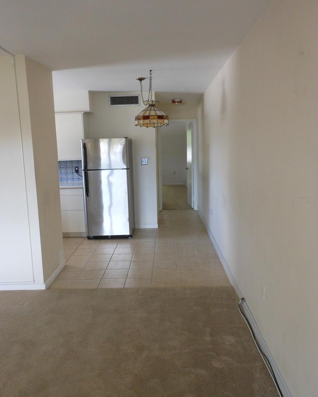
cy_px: 200
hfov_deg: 48.5
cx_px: 155
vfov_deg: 58.8
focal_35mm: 30
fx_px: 353
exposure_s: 1/30
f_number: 3.7
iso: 250
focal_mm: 5
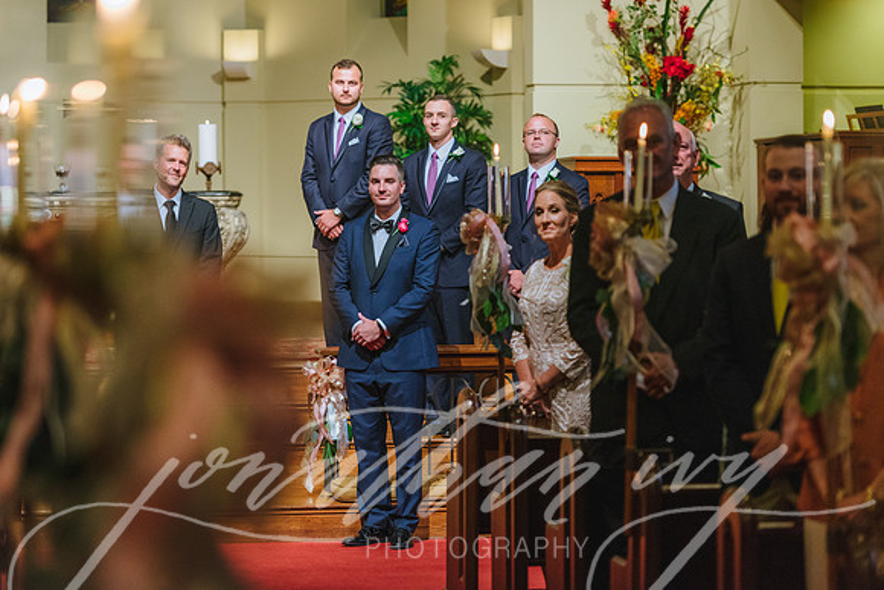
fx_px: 2751
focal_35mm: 112
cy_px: 295
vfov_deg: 12.2
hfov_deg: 18.3
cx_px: 442
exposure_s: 1/160
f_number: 2.8
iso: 1600
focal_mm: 112
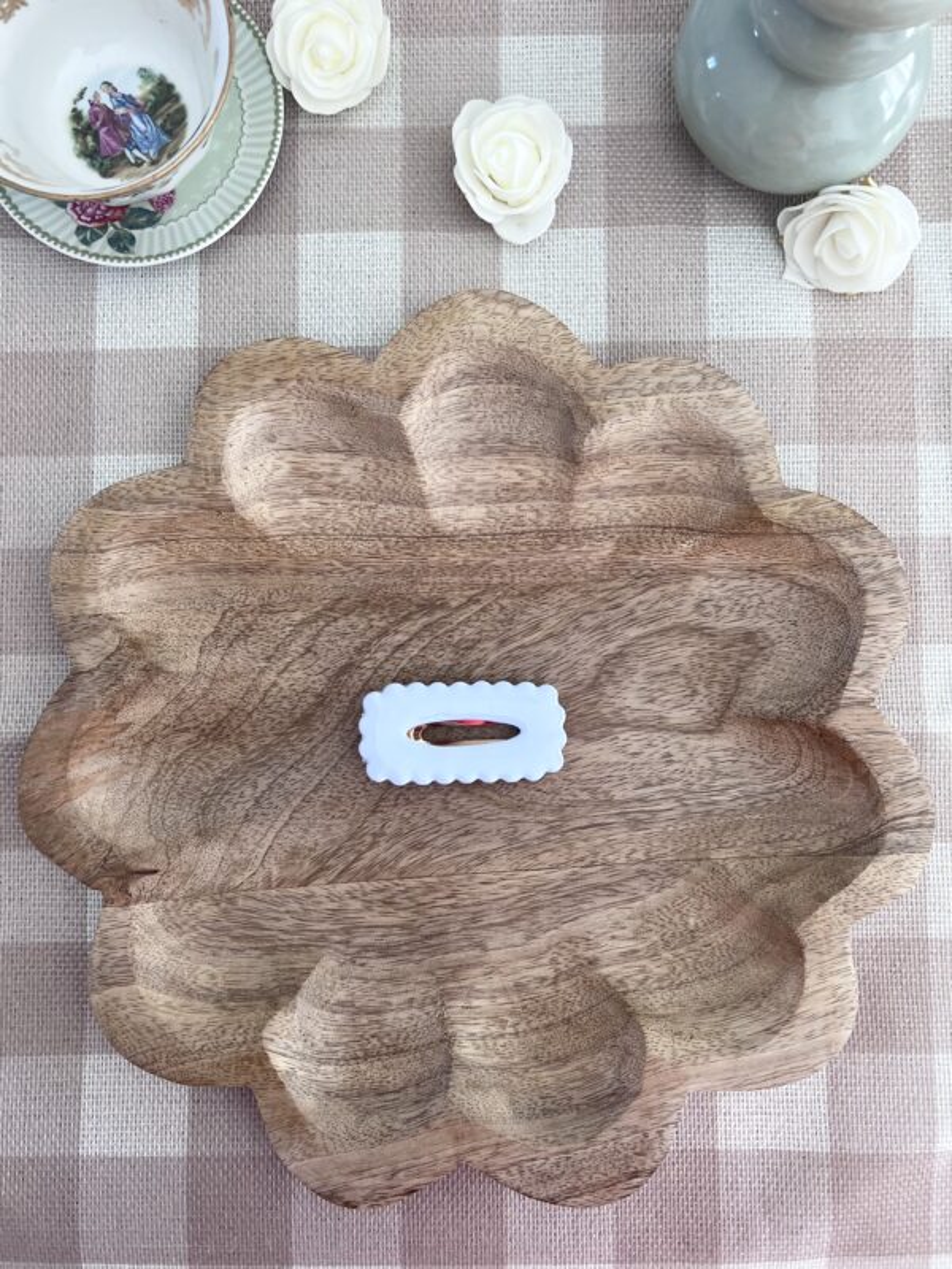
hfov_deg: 53.1
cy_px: 634
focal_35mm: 26
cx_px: 476
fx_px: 953
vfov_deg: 67.3
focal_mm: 5.7
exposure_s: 1/107
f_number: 1.5
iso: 125
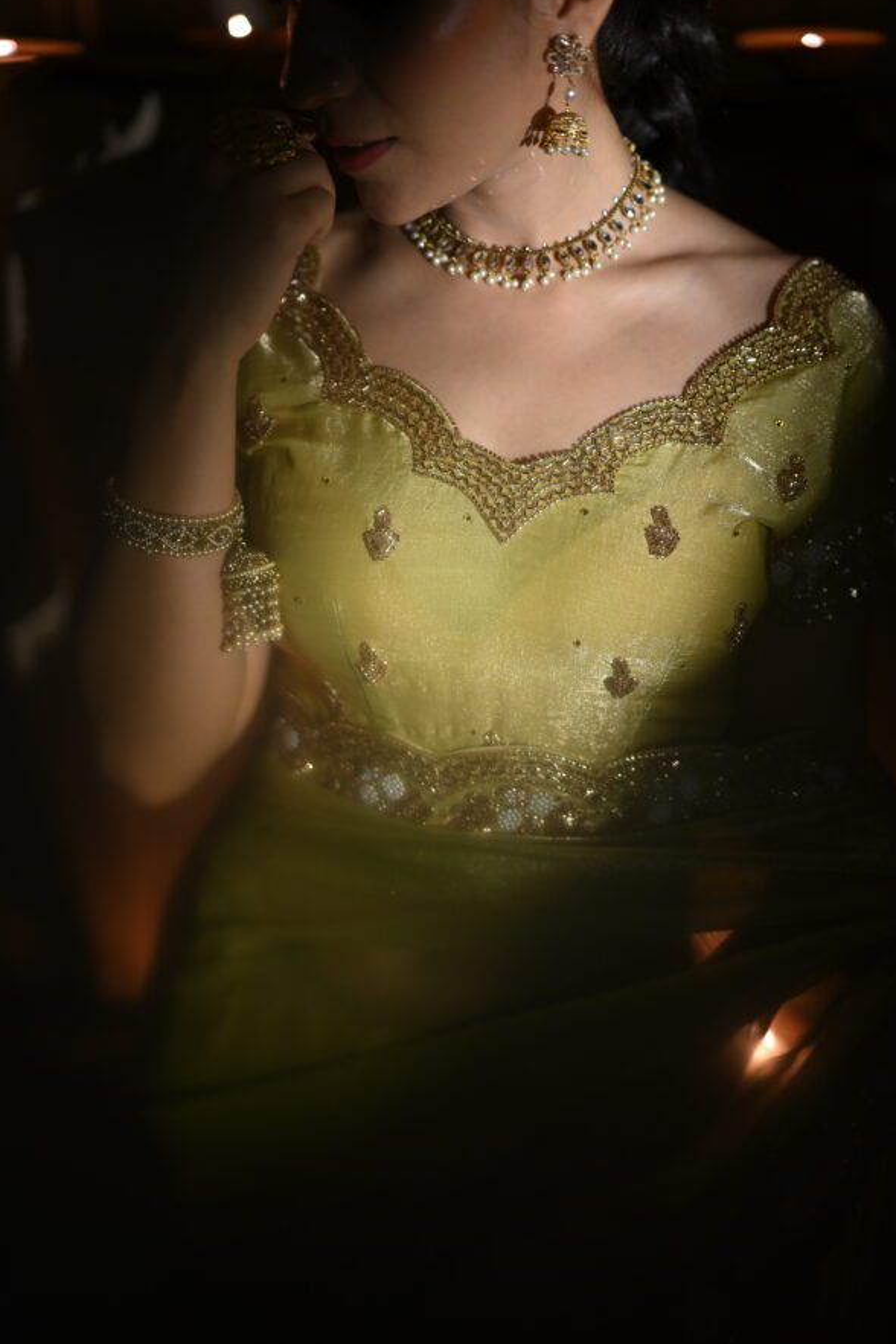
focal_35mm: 51
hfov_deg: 26.5
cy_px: 675
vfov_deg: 38.9
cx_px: 456
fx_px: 1904
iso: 1000
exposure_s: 1/125
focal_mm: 50
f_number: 1.2
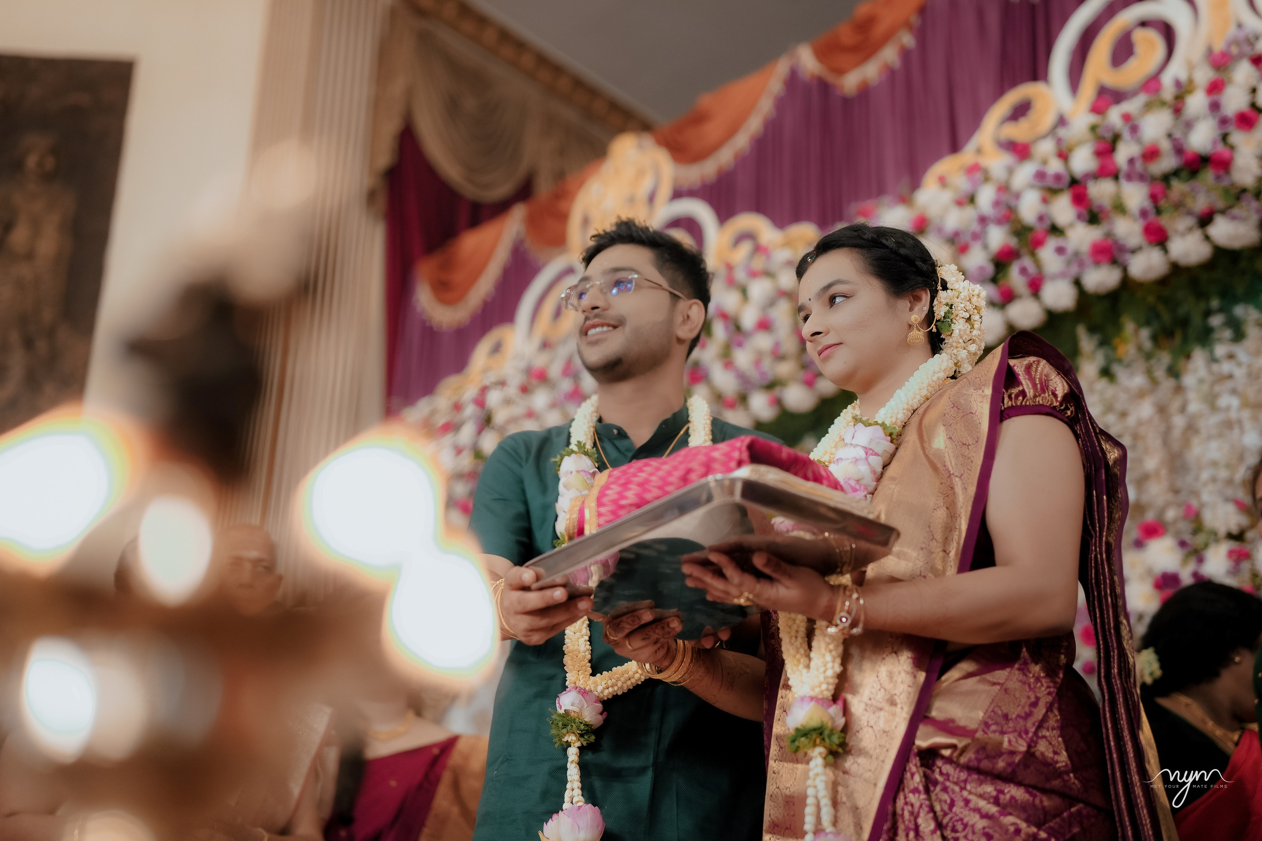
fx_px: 1753
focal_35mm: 50
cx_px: 631
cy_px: 420
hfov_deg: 39.6
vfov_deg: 27.0
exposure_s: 1/500
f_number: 1.8
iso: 2000
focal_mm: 50
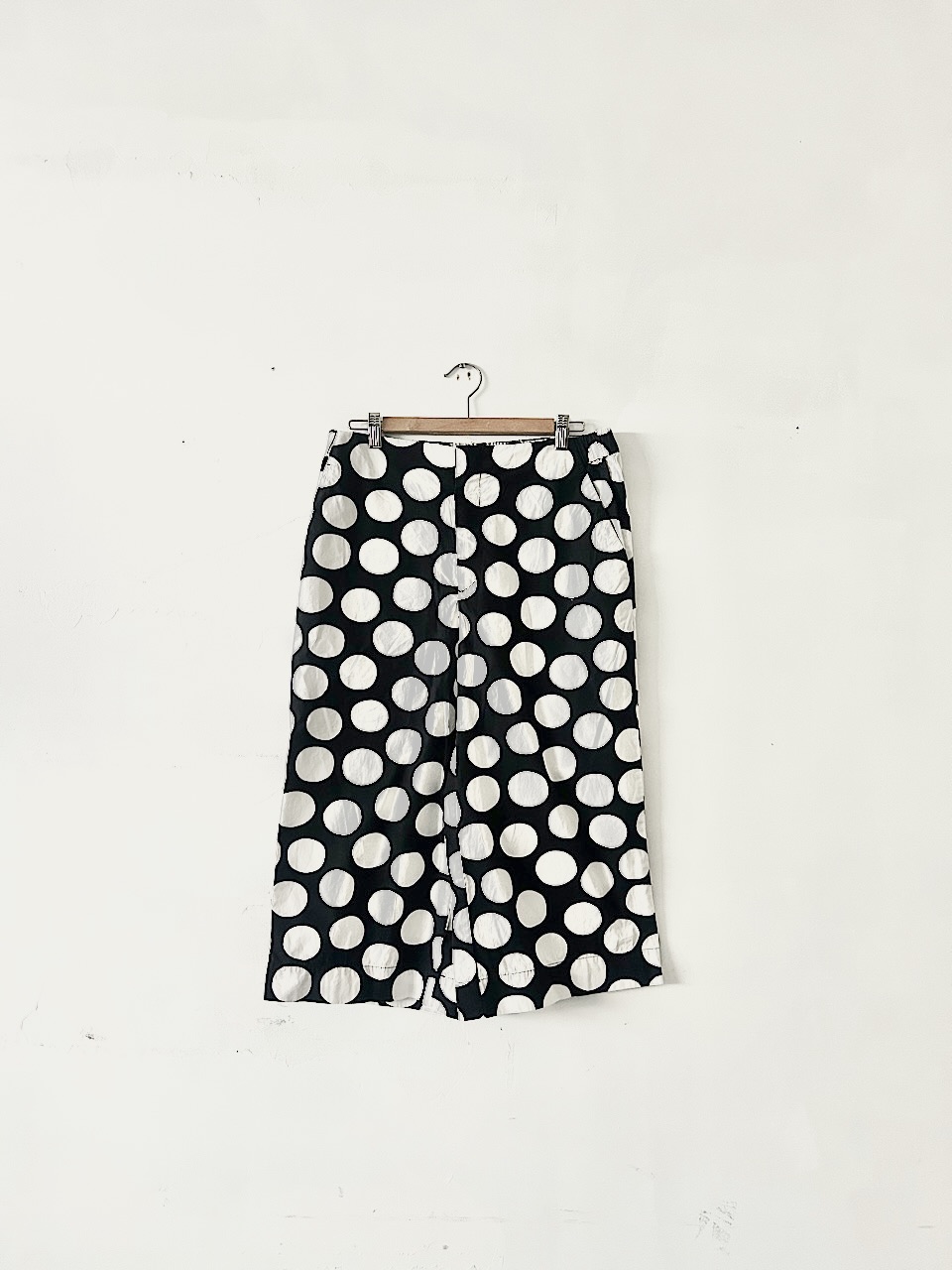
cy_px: 635
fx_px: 953
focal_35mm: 26
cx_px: 476
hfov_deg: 53.1
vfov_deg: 67.3
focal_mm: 5.7
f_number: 1.5
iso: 400
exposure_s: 1/60
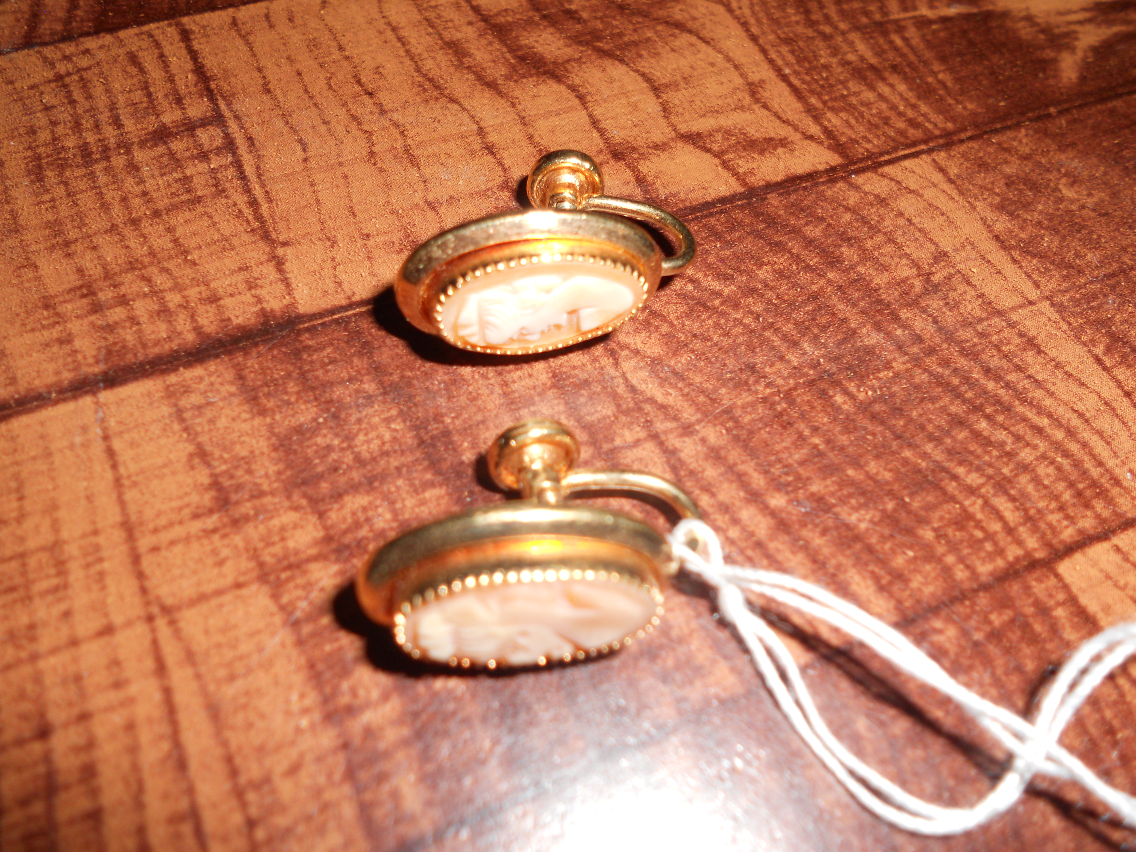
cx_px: 568
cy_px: 426
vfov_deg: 44.2
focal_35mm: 32
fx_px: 1050
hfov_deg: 56.8
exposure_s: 1/25
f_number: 8.8
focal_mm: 5.8
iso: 80
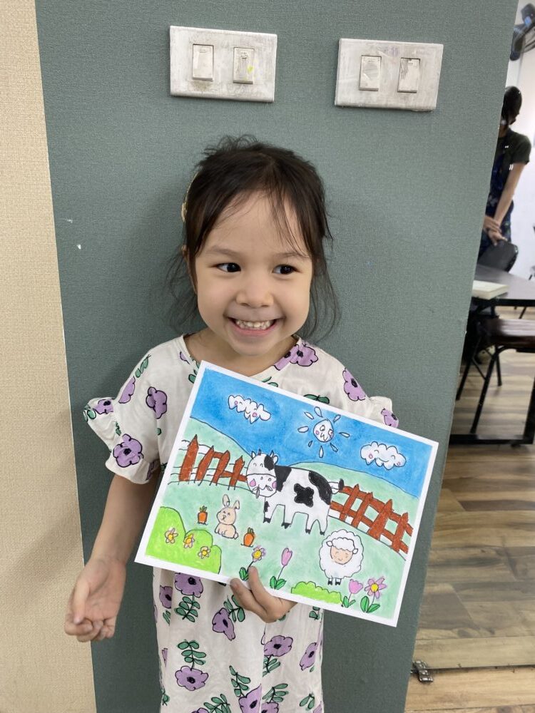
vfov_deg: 67.3
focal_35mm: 26
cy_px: 356
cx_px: 268
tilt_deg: -16.9
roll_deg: -2.1
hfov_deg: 53.1
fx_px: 536
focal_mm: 4.25
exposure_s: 1/100
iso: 125
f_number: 1.8
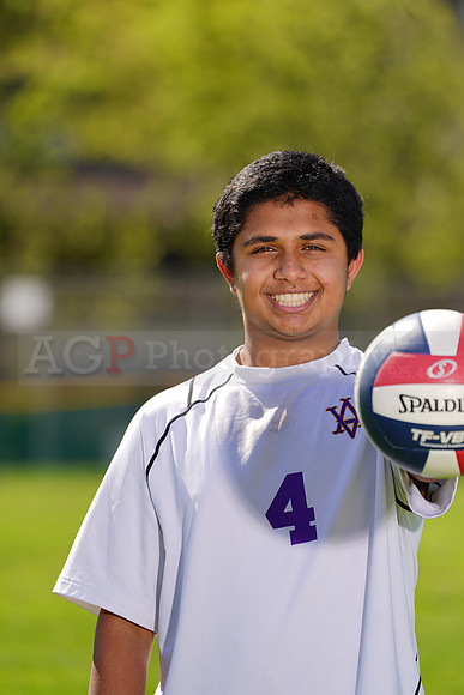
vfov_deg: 5.2
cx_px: 232
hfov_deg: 3.5
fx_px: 7612
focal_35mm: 394
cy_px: 348
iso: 64
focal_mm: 394
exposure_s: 1/200
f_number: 7.1
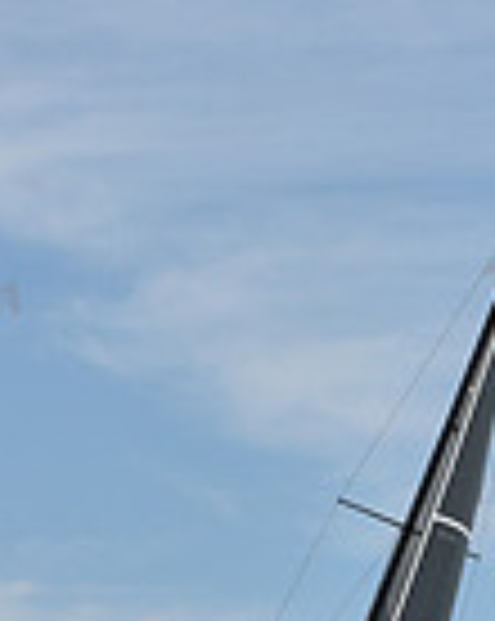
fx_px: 6662
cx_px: 254
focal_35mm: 363
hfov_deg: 4.3
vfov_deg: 5.3
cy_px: 950
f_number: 11
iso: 320
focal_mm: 92
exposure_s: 1/1000
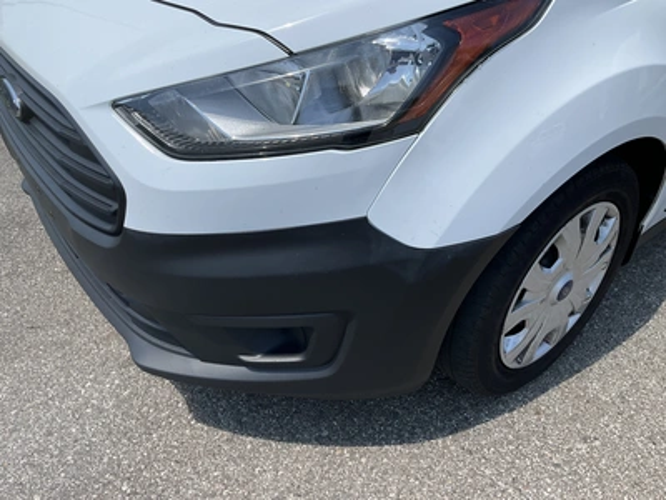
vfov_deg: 48.2
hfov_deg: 61.7
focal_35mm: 29
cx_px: 333
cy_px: 250
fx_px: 558
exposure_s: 1/2141
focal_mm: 3
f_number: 1.8
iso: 25
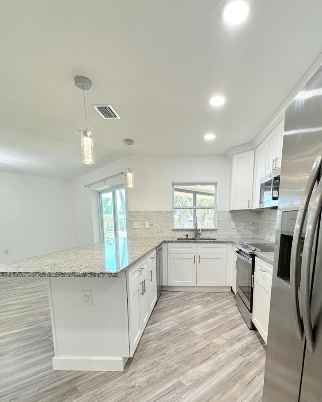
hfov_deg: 73.4
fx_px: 214
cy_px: 256
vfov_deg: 84.3
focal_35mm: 18
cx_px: 186
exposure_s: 1/120
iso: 160
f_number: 2.2
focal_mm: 2.22
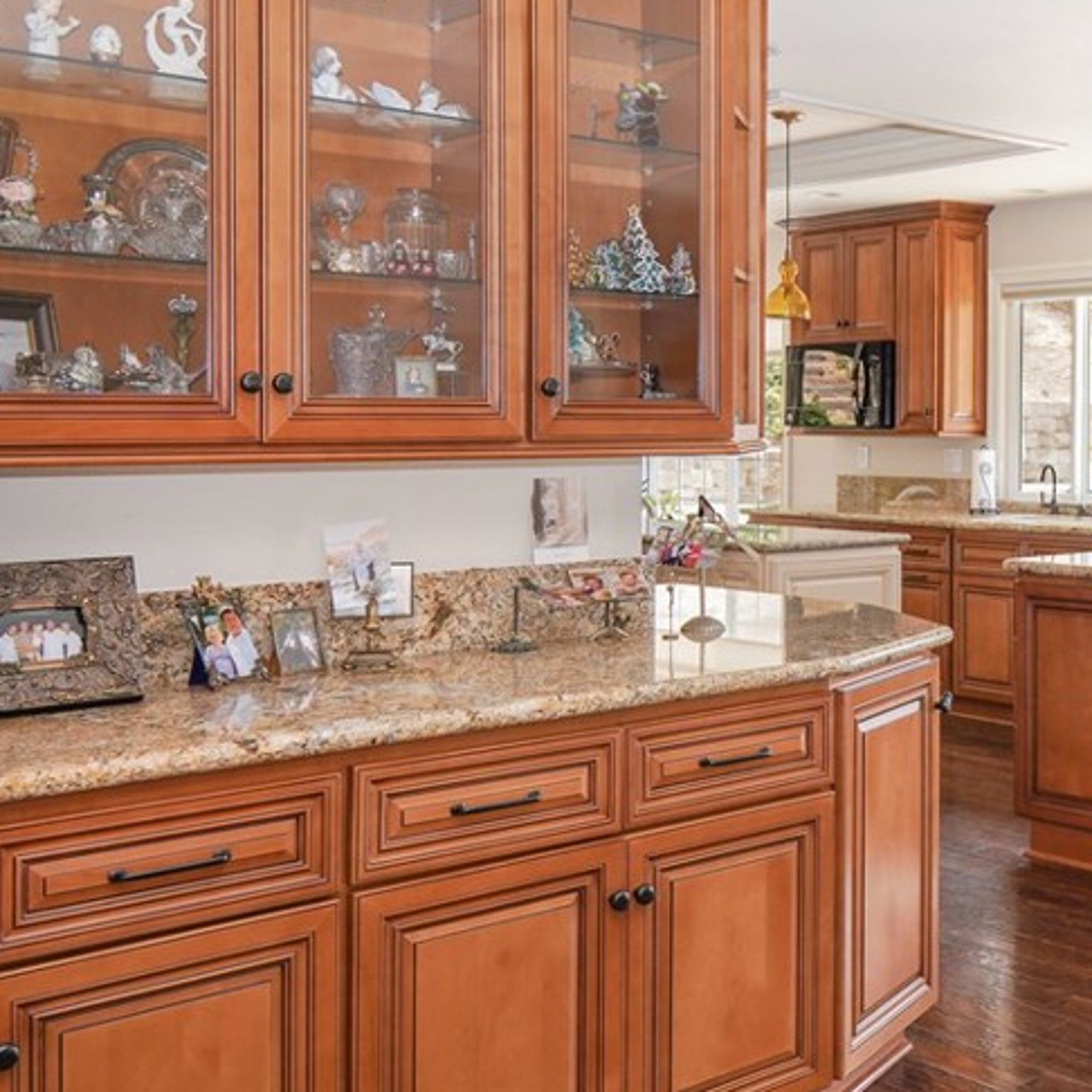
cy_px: 543
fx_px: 1535
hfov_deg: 35.5
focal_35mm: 43
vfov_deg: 39.2
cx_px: 1088
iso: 200
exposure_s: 1/60
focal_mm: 16
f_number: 4
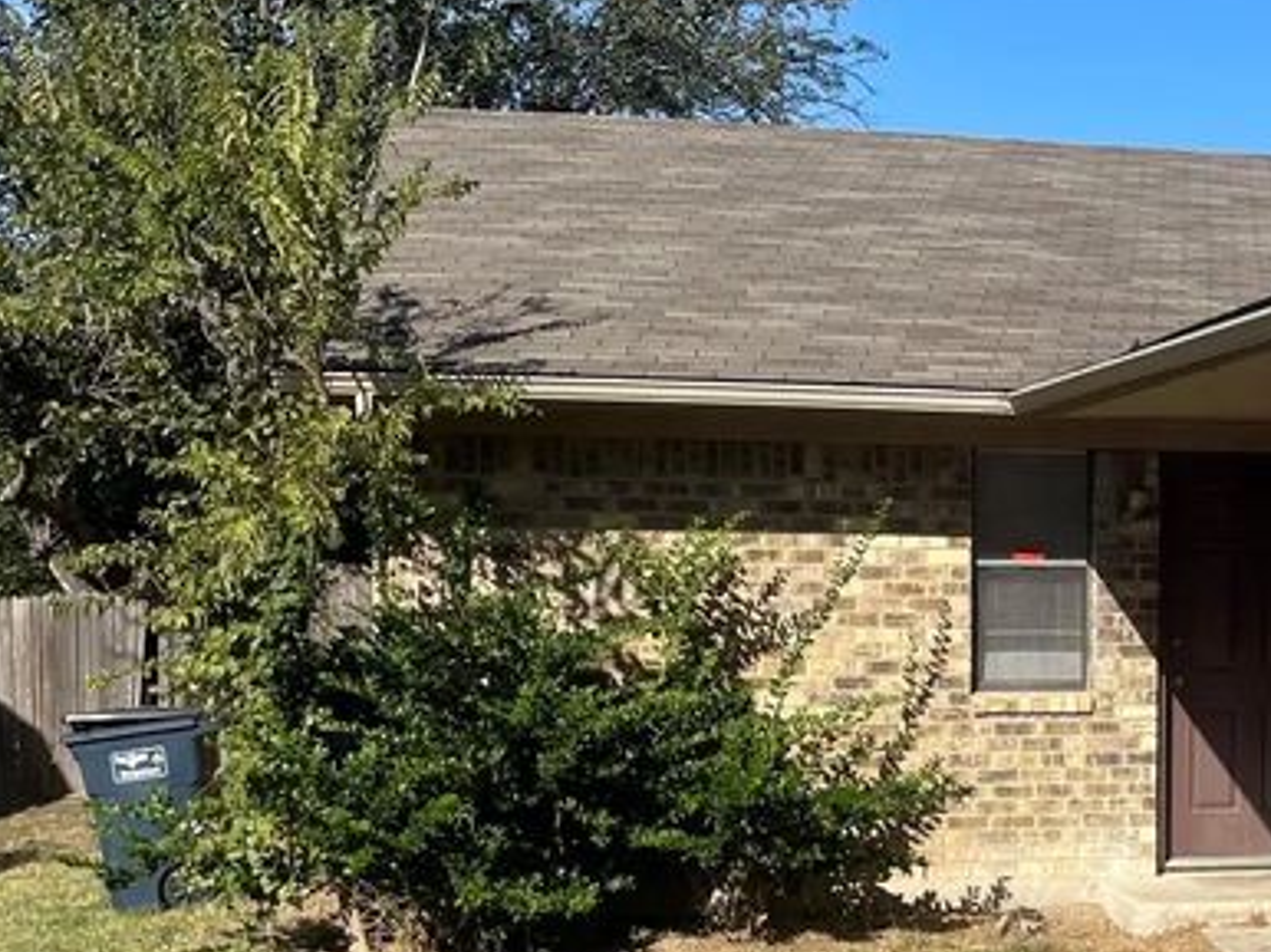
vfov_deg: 21.2
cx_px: 1245
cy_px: 636
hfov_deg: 26.8
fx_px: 2532
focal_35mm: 69
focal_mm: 4.2
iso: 32
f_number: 1.6
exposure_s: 1/3125
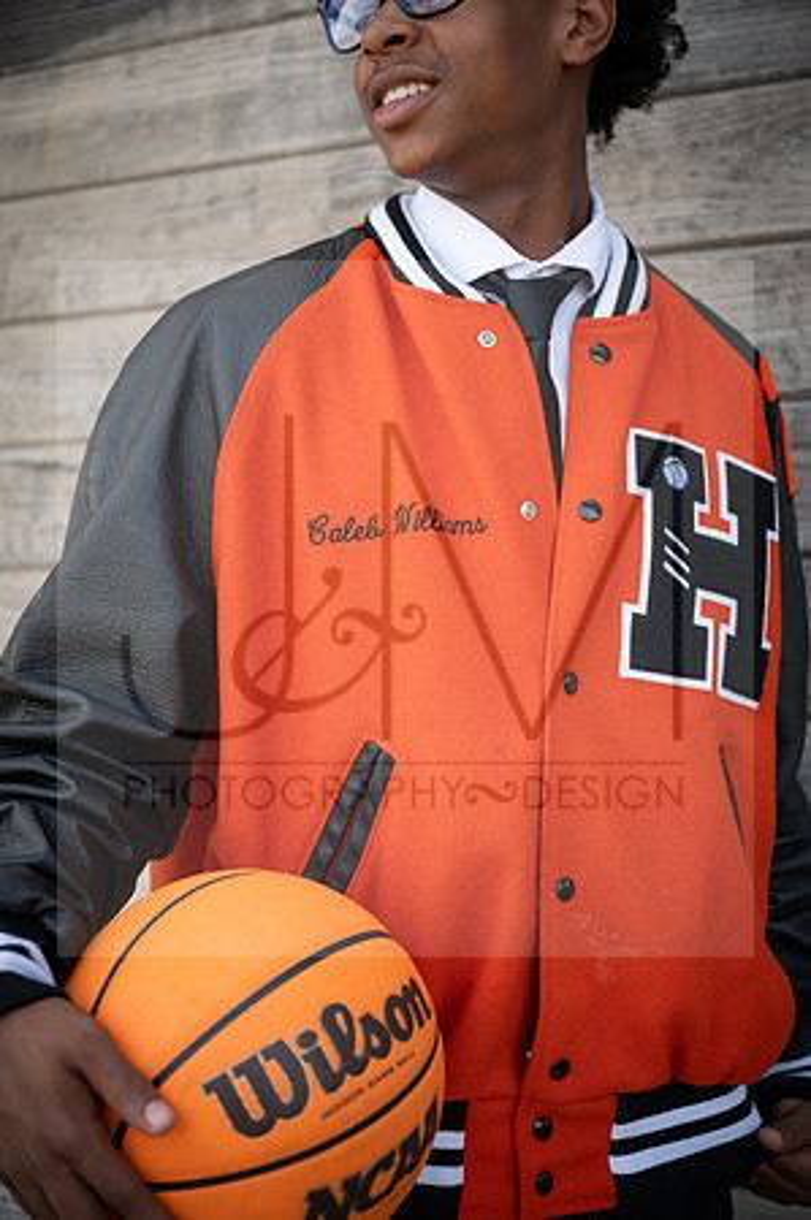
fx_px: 1727
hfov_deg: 26.4
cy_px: 610
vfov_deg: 38.9
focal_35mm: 51
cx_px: 406
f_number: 2.8
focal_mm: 51
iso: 125
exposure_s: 1/250
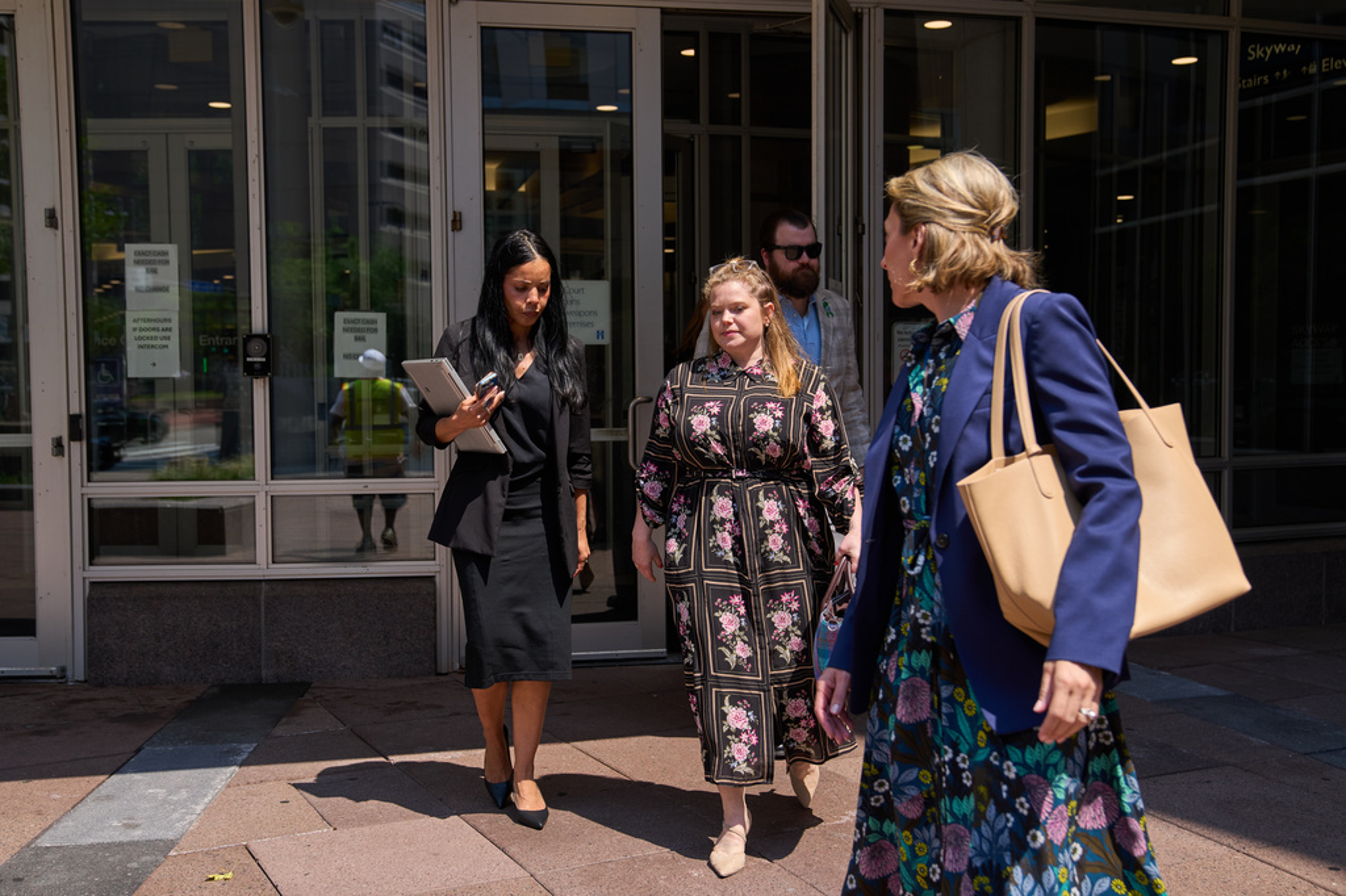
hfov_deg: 48.5
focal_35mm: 40
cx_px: 673
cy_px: 448
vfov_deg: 33.4
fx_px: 1495
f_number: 4
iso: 250
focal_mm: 40
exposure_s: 1/1000
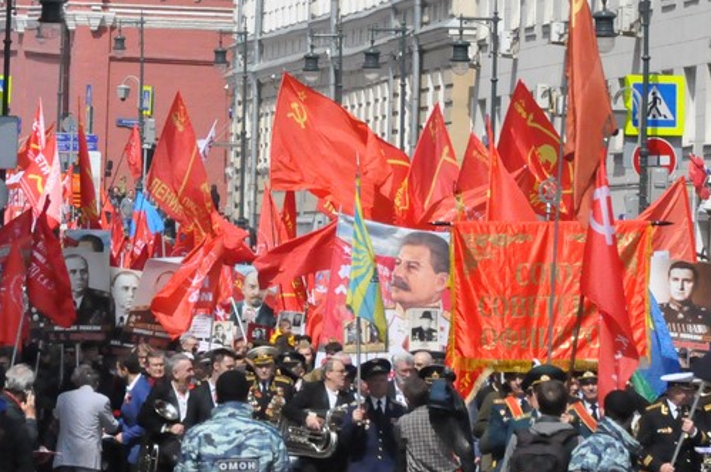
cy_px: 40
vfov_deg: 3.0
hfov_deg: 4.6
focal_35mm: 452
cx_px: 207
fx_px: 8913
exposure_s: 1/4000
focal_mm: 130
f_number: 14
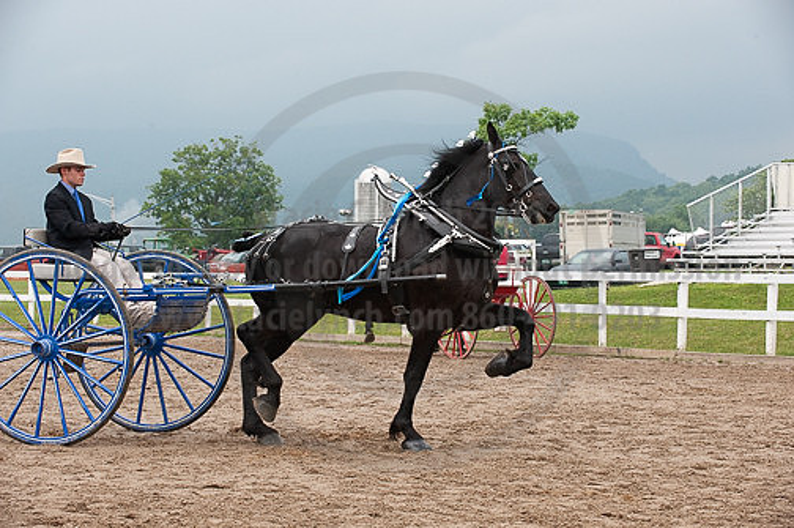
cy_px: 264
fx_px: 2314
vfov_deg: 13.0
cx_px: 397
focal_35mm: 105
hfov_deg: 19.5
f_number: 5.6
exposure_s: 1/1000
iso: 2500
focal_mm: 105
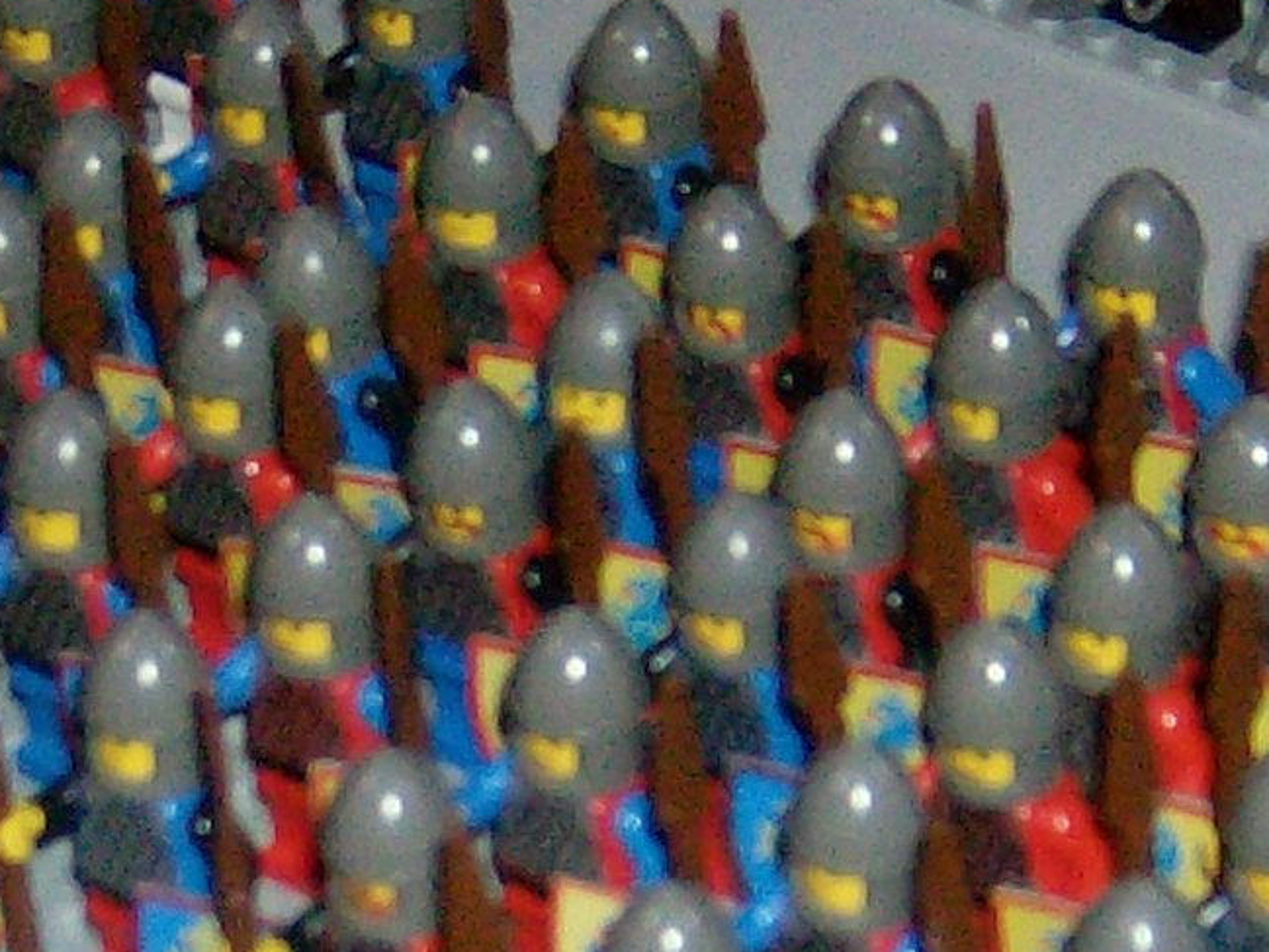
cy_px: 1394
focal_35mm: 156
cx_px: 285
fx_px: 5720
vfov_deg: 9.3
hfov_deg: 12.6
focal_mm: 6
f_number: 2.8
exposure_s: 1/60
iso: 200
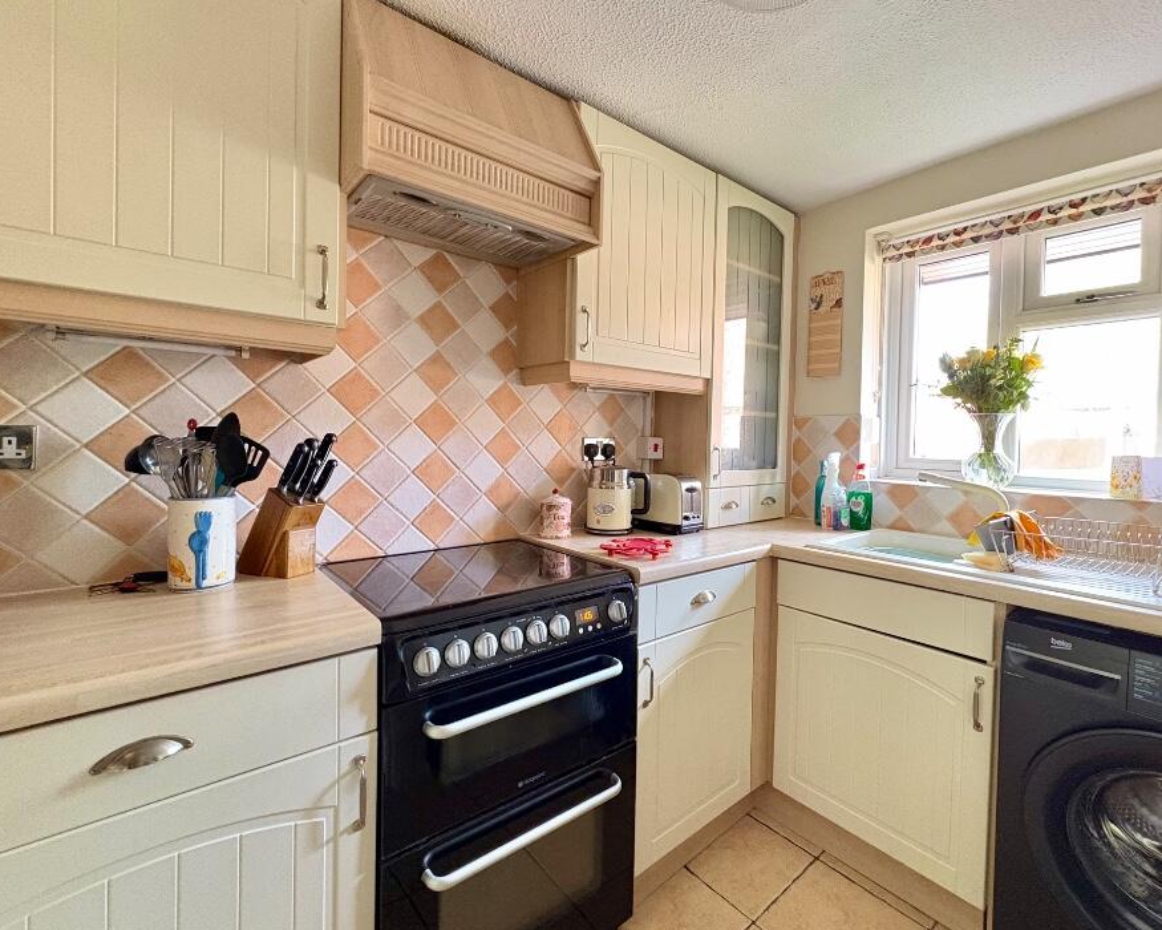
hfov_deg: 92.8
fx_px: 550
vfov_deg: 80.3
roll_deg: -0.6
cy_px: 445
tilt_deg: +0.0
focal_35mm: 16
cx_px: 644
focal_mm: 2.22
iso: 800
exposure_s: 1/60
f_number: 2.2
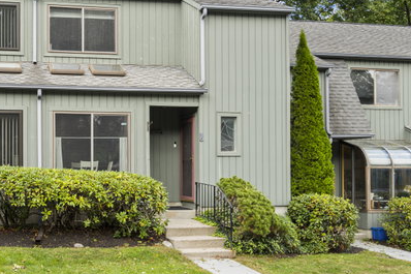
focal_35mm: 45
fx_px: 514
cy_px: 113
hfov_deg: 43.6
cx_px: 187
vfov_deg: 29.8
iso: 200
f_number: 9
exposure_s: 1/13
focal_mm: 35
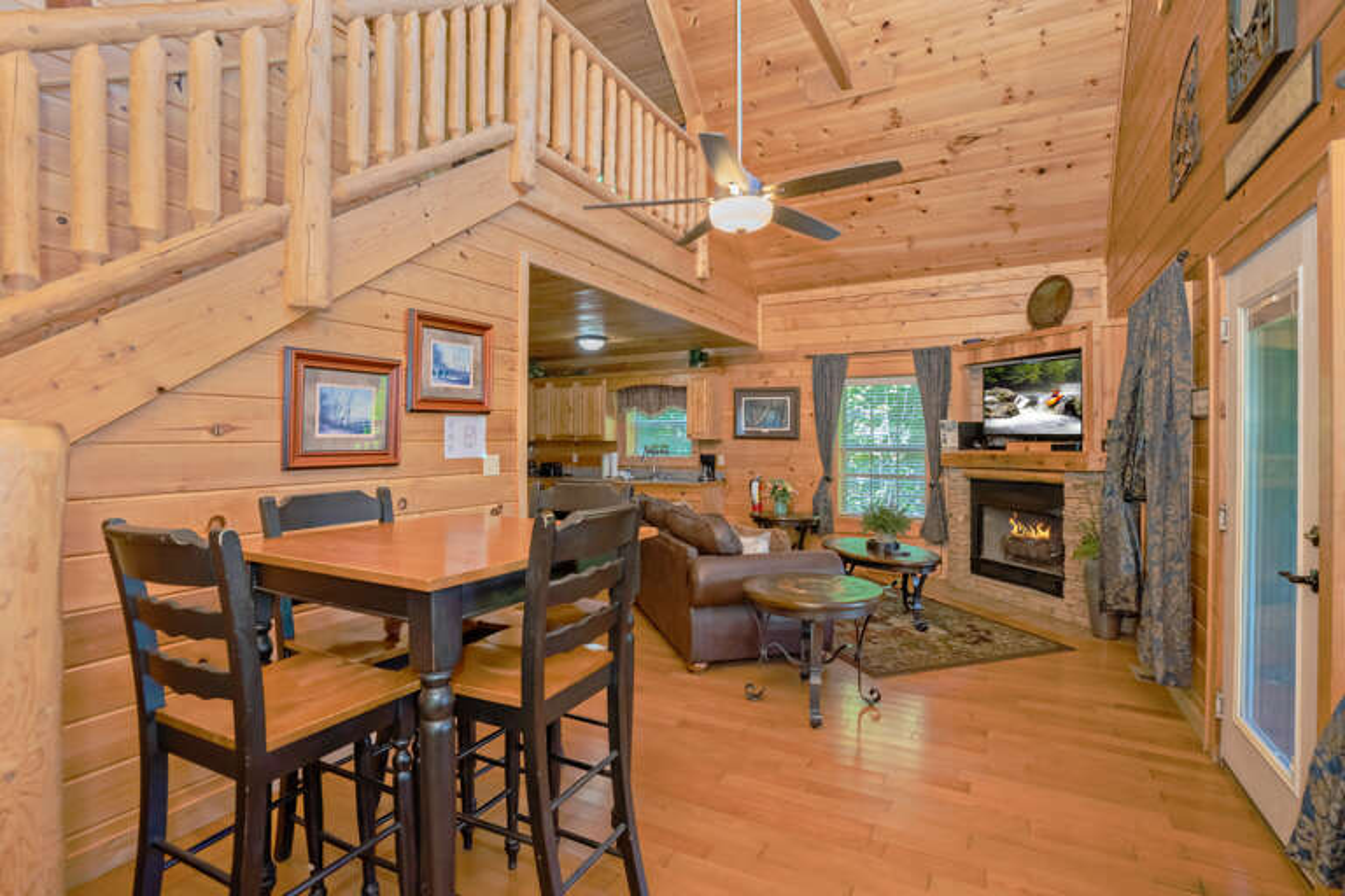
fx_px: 598
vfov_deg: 73.7
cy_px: 448
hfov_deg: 96.7
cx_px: 672
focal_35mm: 16
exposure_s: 1/100
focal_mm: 16
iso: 1250
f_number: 6.3
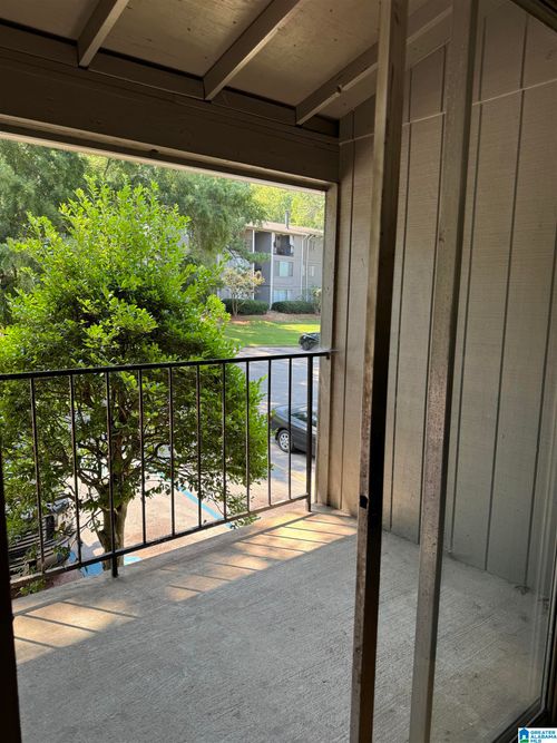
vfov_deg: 71.6
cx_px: 278
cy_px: 372
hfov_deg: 56.8
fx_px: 515
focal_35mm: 24
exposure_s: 1/193
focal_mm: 6.76
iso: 64
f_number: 1.78
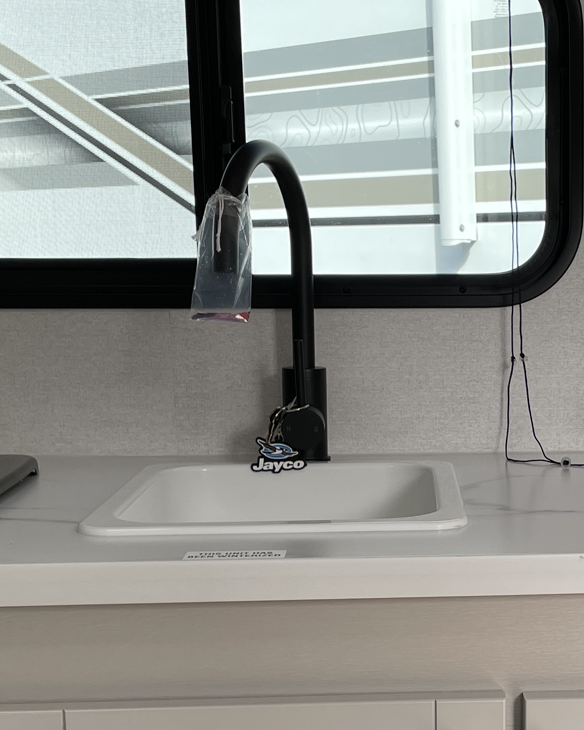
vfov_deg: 27.2
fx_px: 1491
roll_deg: +0.2
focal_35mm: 69
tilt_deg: -9.5
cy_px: 543
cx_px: 556
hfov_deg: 21.5
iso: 32
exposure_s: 1/456
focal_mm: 4.2
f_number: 1.6
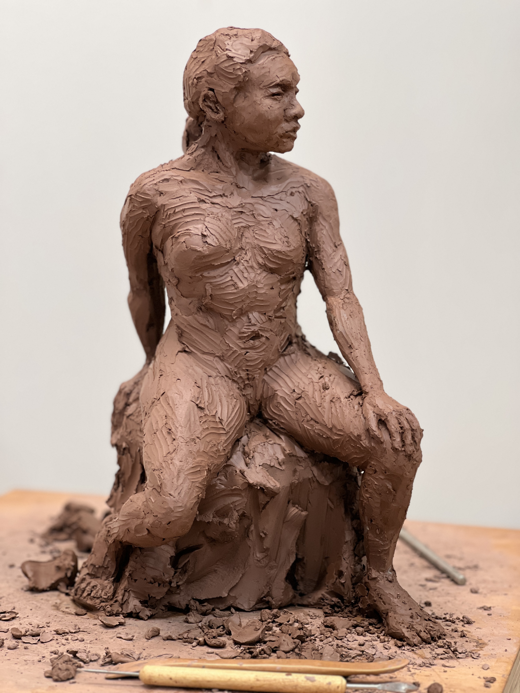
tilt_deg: -8.8
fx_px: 1542
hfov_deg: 19.1
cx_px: 260
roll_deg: +0.0
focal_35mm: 77
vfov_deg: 25.3
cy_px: 346
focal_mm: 9
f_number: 2.8
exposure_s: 1/40
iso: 125
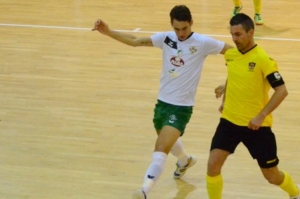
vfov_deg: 7.4
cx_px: 235
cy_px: 146
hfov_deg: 11.1
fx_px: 1539
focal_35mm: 185
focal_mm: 70
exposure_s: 1/640
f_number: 4.5
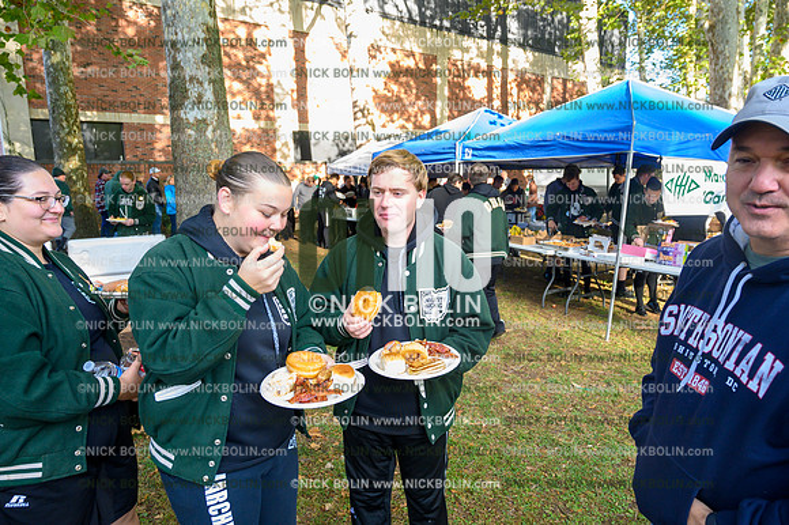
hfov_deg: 73.8
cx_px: 394
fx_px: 526
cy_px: 262
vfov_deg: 53.1
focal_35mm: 24
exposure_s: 1/400
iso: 2500
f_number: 5
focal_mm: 24
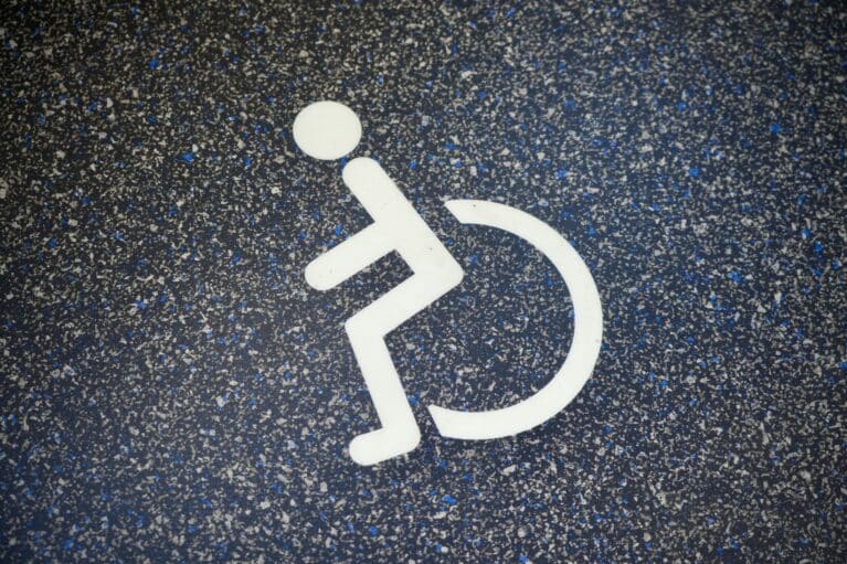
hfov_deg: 31.0
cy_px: 282
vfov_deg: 20.9
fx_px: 1529
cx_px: 424
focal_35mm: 65
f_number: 4
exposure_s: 1/250
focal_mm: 65
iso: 1000
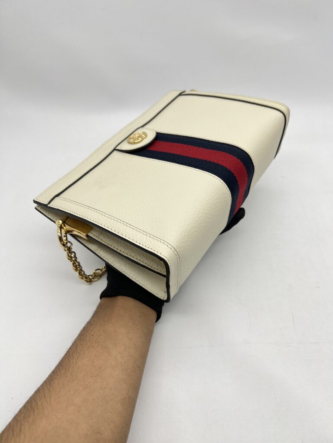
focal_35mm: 26
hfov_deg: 53.1
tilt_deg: -44.0
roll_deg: +5.6
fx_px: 333
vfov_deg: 67.3
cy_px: 222
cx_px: 166
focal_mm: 5.7
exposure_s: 1/127
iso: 32
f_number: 1.5
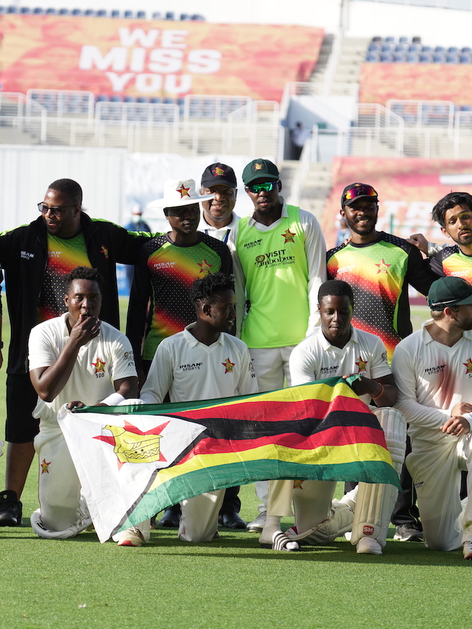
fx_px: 5272
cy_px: 314
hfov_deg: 5.1
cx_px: 161
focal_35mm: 290
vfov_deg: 6.8
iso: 1600
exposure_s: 1/3200
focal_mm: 200
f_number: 6.3
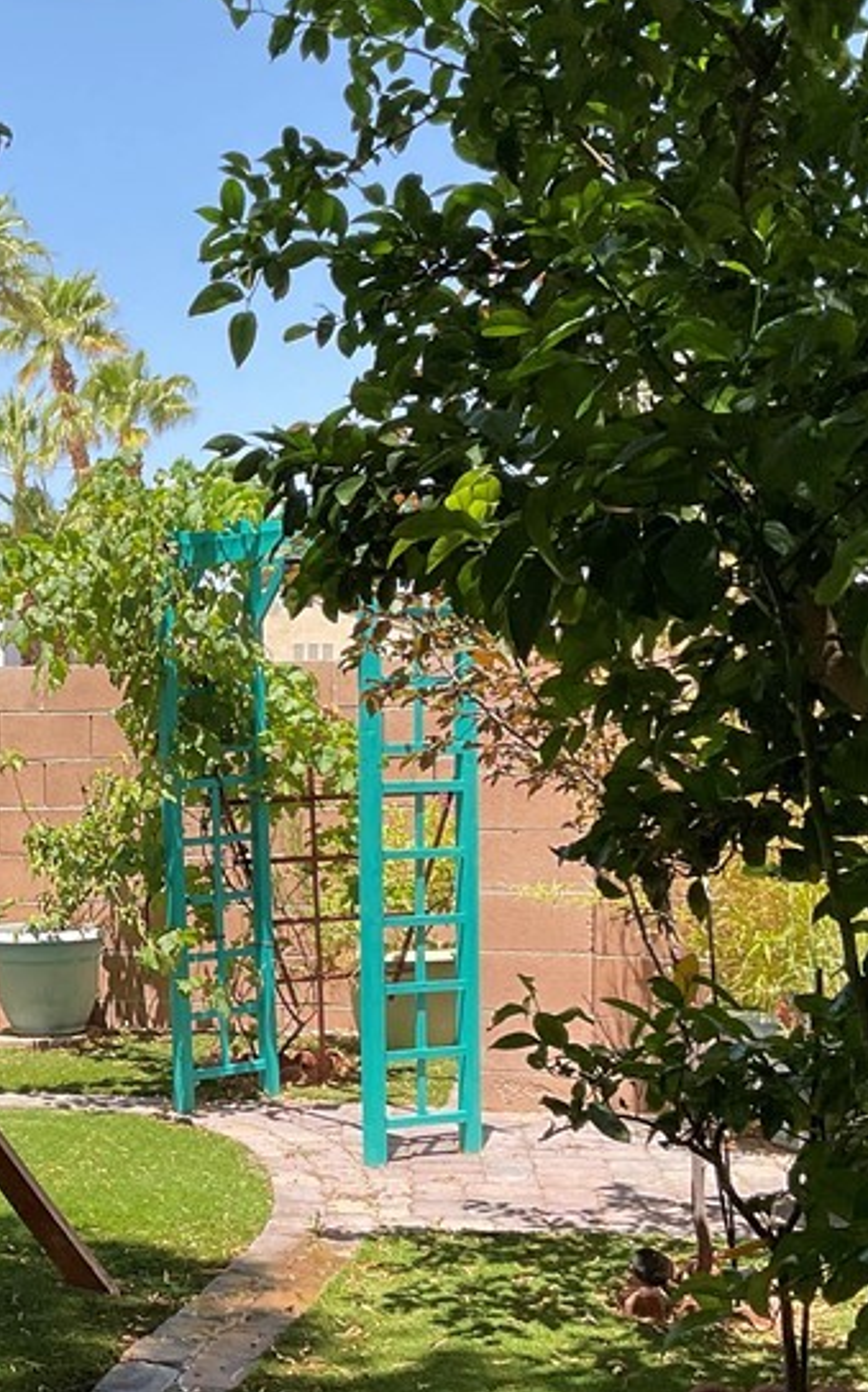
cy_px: 823
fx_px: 2197
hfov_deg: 21.5
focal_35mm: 58
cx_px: -28
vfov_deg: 35.0
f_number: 1.8
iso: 16
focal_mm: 3
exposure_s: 1/642
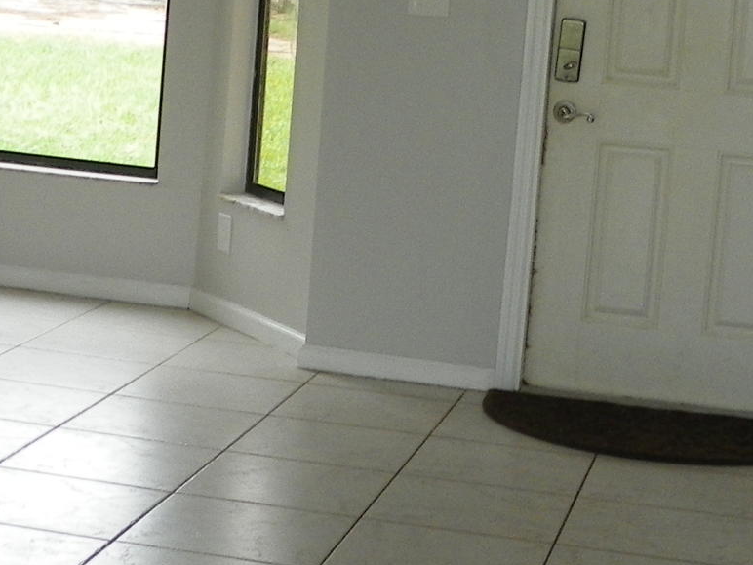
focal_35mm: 101
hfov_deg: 19.4
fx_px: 2197
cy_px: 96
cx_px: 298
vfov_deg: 14.5
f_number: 2.8
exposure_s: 1/30
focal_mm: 4.6
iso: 64
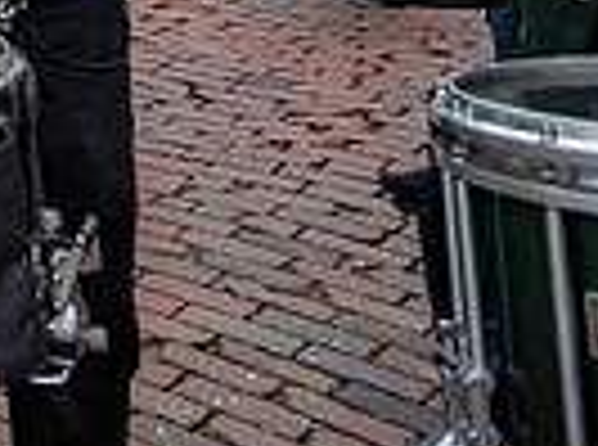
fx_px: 1740
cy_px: -345
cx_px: -558
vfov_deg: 13.2
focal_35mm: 101
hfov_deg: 15.8
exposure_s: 1/1600
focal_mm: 24
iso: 1000
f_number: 4
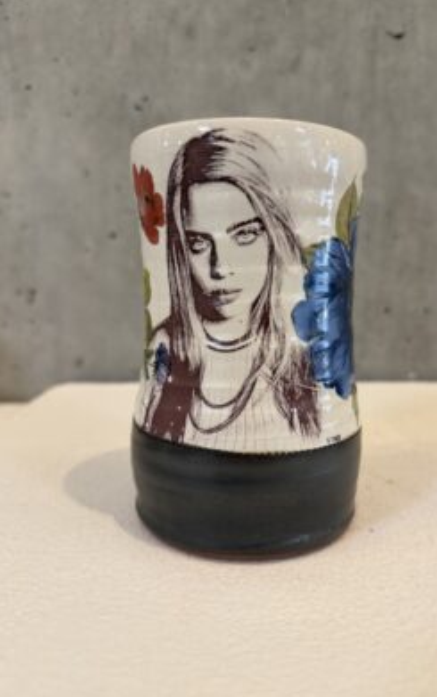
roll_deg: +0.0
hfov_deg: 47.5
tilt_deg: -8.2
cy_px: 349
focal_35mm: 26
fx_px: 495
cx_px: 253
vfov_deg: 70.4
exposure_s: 1/120
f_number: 1.78
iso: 160
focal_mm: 6.76
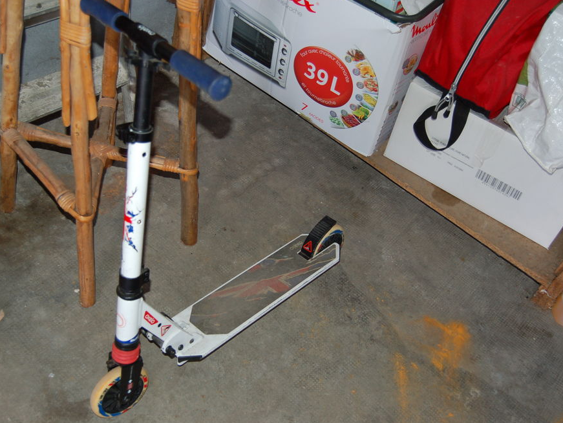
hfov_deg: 43.8
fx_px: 700
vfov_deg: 33.6
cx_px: 270
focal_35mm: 43
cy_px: 211
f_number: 4
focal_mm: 26
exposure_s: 1/60
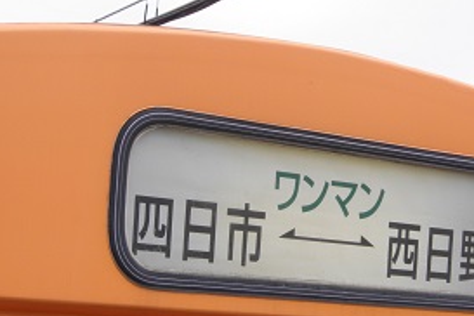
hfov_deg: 17.9
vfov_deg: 12.0
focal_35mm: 114
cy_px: 207
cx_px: 329
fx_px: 1501
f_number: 4.6
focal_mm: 13.7
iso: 100
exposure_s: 1/250
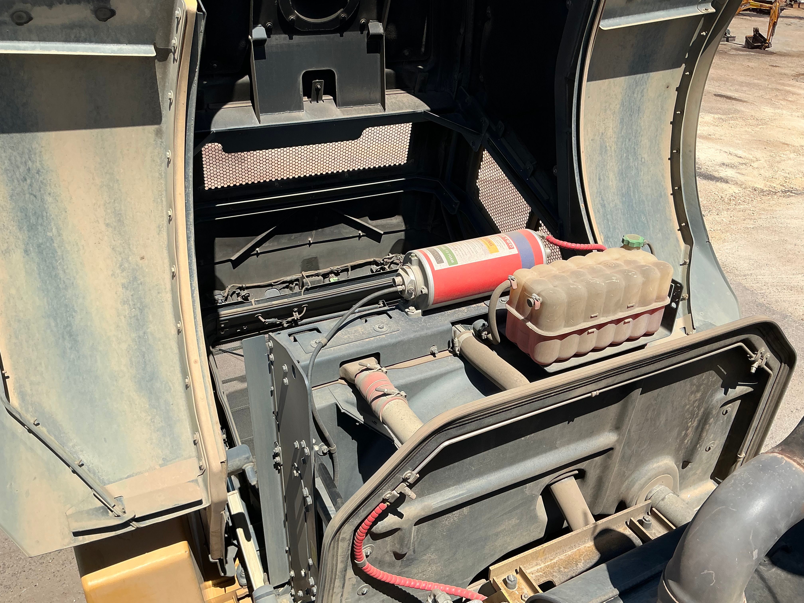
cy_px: 302
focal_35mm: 28
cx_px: 402
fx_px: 650
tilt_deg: -31.3
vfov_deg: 49.7
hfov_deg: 63.4
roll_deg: -2.6
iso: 25
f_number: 1.8
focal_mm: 3
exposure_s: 1/1490
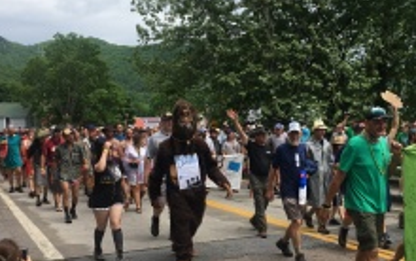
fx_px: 579
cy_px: 176
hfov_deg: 39.2
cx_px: 267
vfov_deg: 25.3
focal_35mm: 51
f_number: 2.2
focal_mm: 4.15
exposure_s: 1/1451
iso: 25
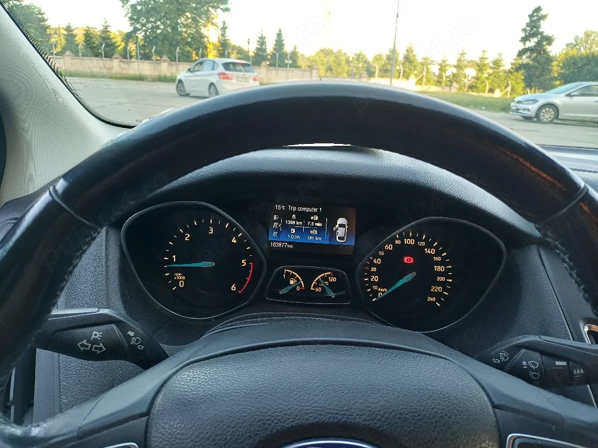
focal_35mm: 25
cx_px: 299
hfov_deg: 69.4
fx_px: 432
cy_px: 224
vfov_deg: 54.9
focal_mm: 4.65
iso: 100
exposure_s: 1/50
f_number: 1.8
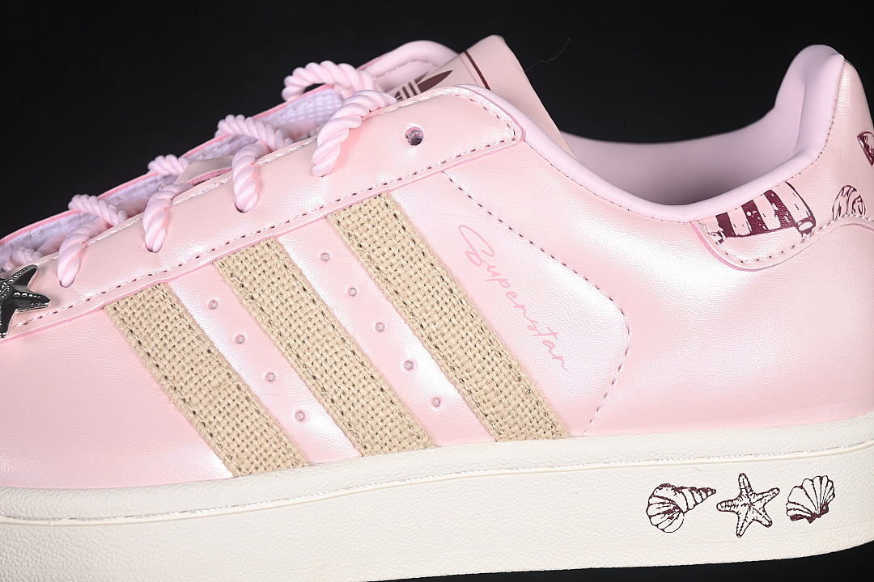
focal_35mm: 75
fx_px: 1821
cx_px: 437
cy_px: 291
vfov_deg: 18.2
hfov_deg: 27.0
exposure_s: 1/80
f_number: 7.1
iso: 160
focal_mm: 50
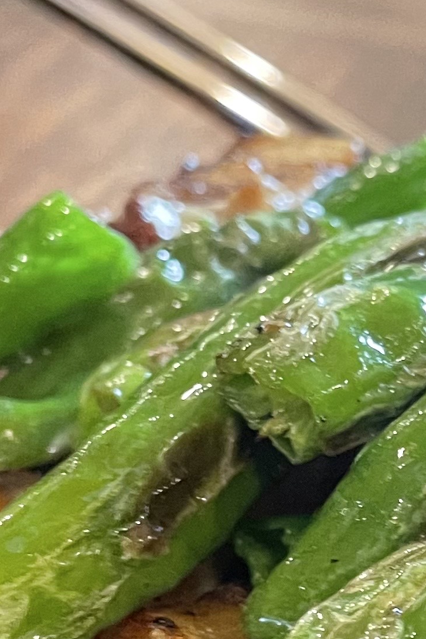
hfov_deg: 13.2
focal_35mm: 100
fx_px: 1774
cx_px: 543
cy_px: 498
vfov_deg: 20.2
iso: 320
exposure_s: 1/60
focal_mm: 4.2
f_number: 1.6
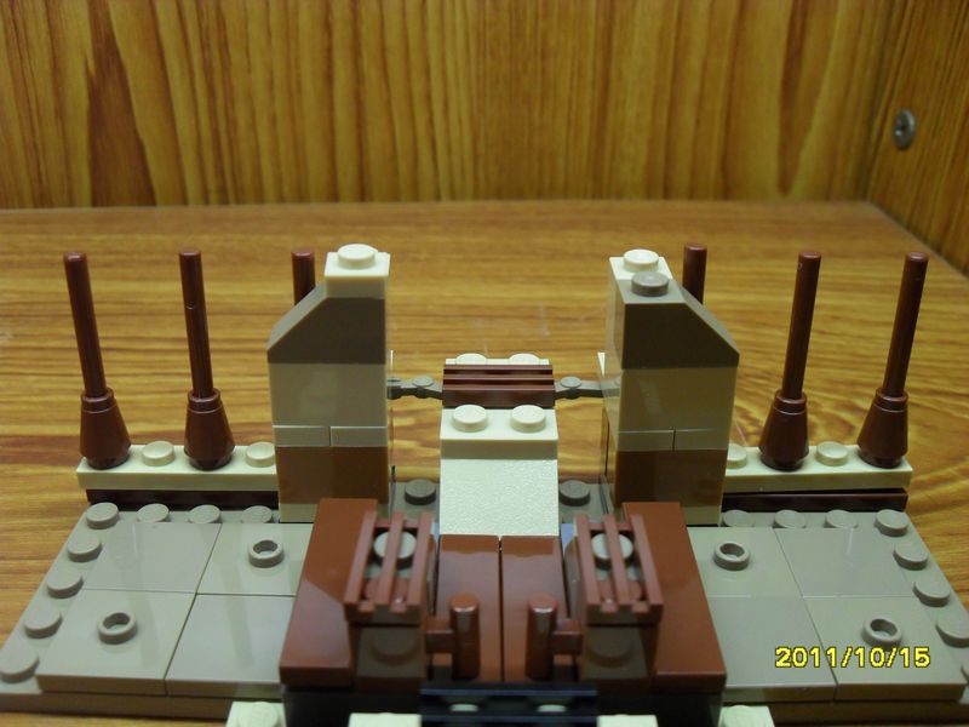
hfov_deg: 52.6
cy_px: 364
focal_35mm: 35
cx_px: 484
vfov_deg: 40.7
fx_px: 980
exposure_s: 1/45
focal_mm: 6.2
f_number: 2.8
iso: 200
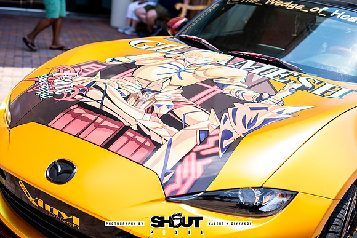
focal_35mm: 50
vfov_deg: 27.0
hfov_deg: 39.6
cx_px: 178
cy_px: 119
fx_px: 496
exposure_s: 1/800
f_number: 3.2
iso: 50
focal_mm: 50
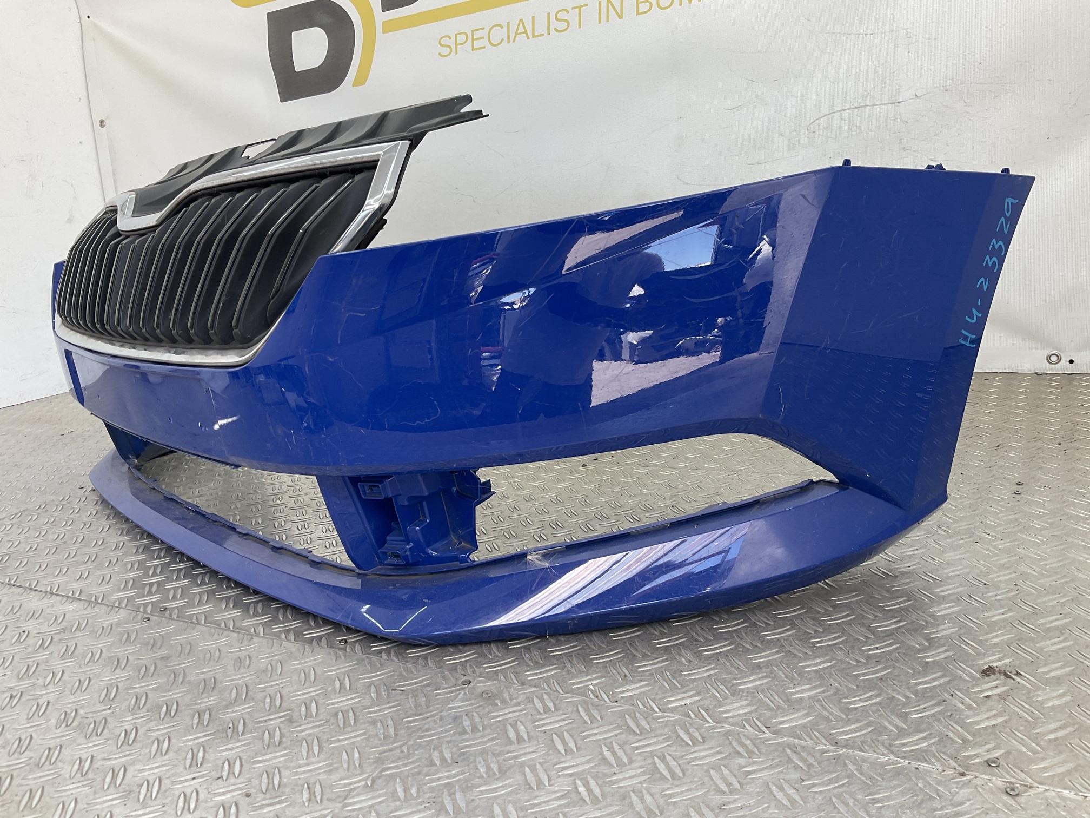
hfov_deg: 61.7
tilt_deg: -15.0
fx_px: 913
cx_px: 545
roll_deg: +6.9
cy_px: 409
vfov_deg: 48.2
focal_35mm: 29
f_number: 1.8
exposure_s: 1/100
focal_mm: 3
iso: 16
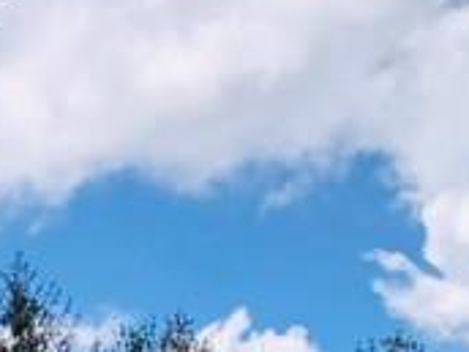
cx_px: -455
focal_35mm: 167
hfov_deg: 10.8
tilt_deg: +3.7
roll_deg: +1.6
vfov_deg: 7.9
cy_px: 969
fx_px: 2263
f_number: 1.8
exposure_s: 1/1130
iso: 20
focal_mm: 3.99
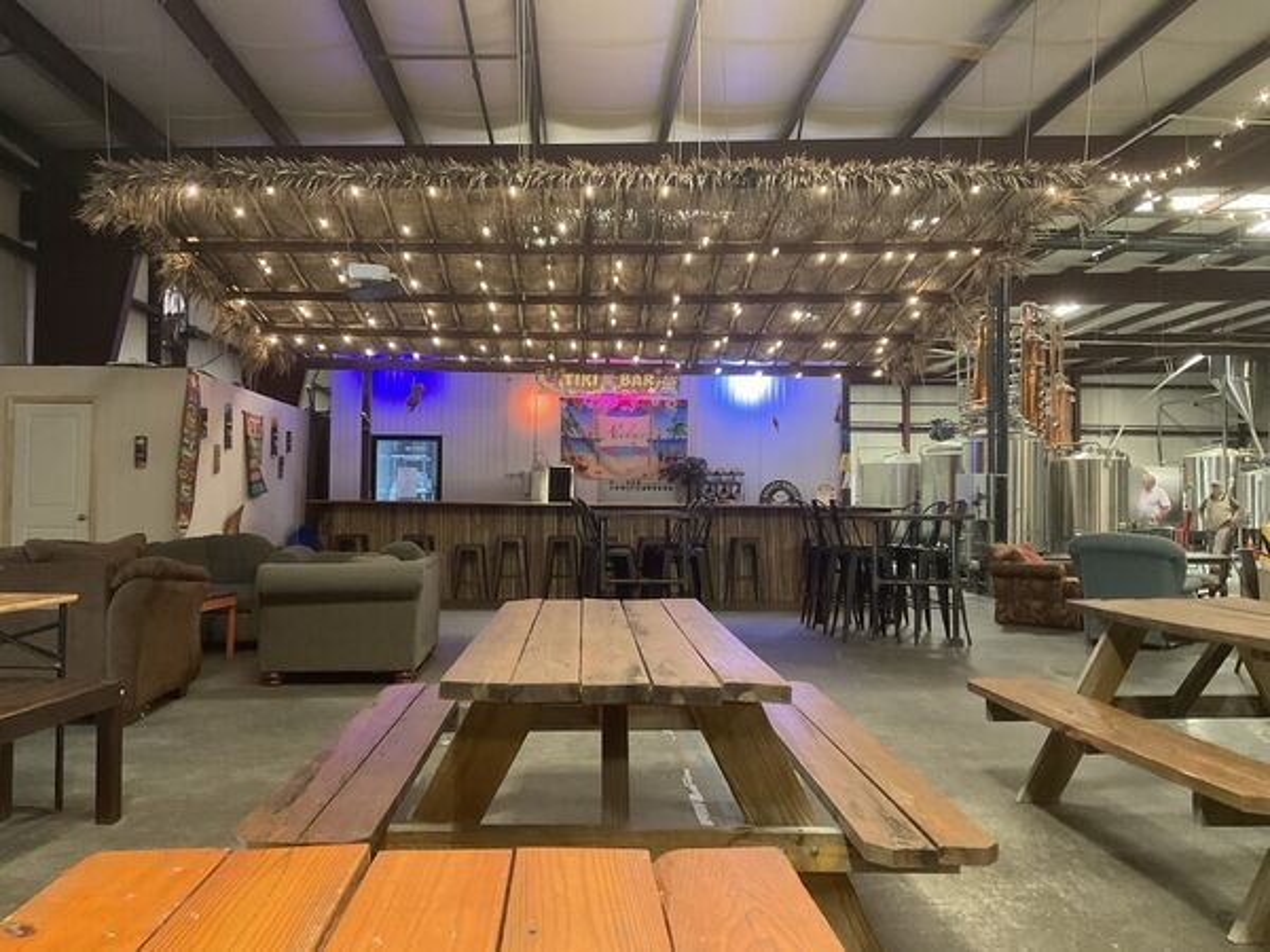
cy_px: 476
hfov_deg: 61.7
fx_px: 1064
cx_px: 635
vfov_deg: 48.2
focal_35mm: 29
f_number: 1.8
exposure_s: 1/40
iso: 250
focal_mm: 3
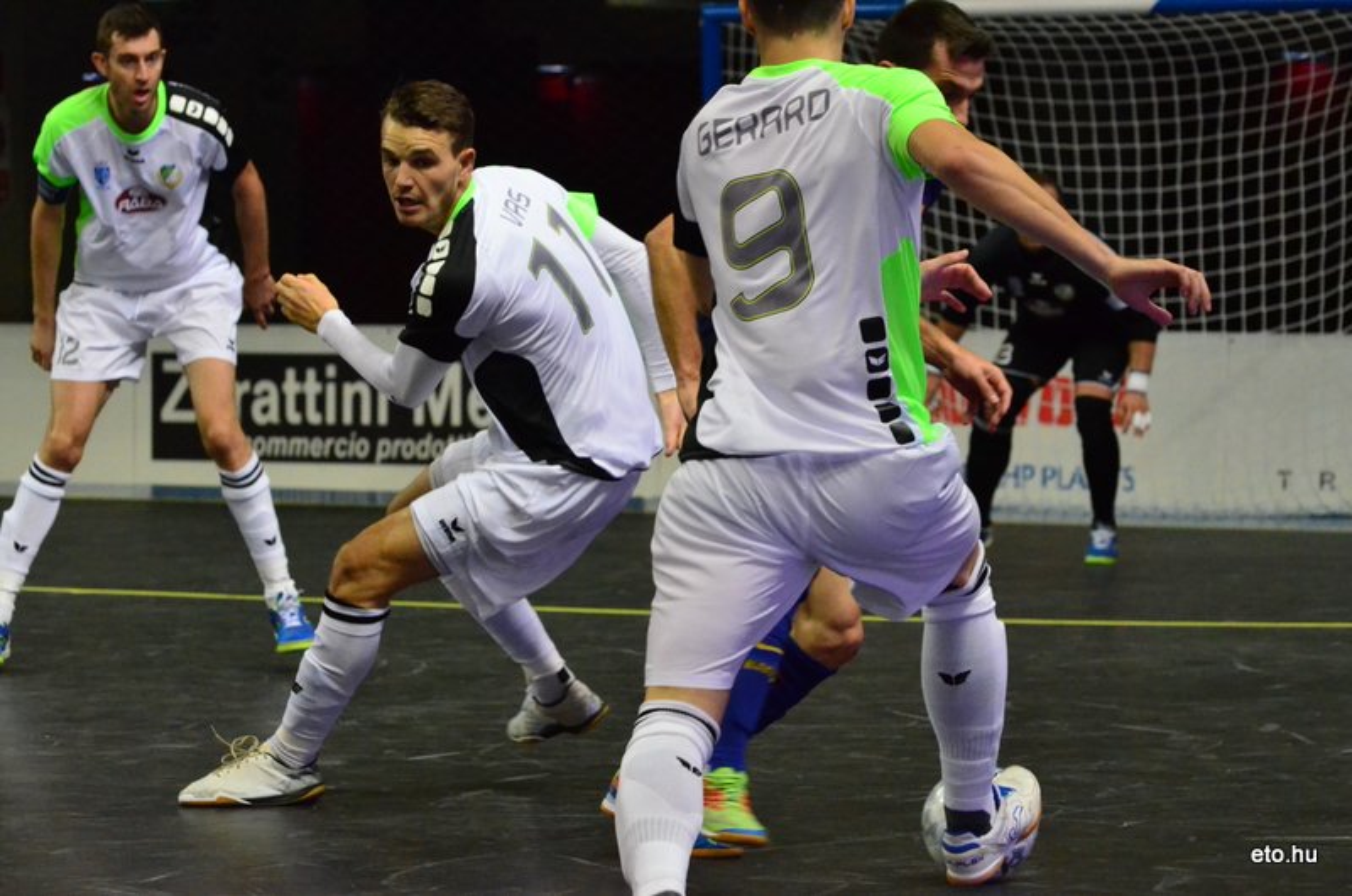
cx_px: 676
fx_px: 6184
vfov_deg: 8.3
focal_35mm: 165
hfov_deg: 12.5
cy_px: 448
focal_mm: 110
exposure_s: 1/640
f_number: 6.3
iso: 6400
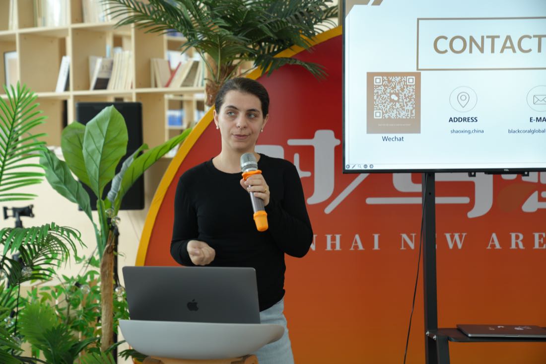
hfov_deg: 28.8
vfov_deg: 19.5
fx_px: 1061
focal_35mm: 70
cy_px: 182
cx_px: 273
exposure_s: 1/125
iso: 1000
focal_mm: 70
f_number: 4
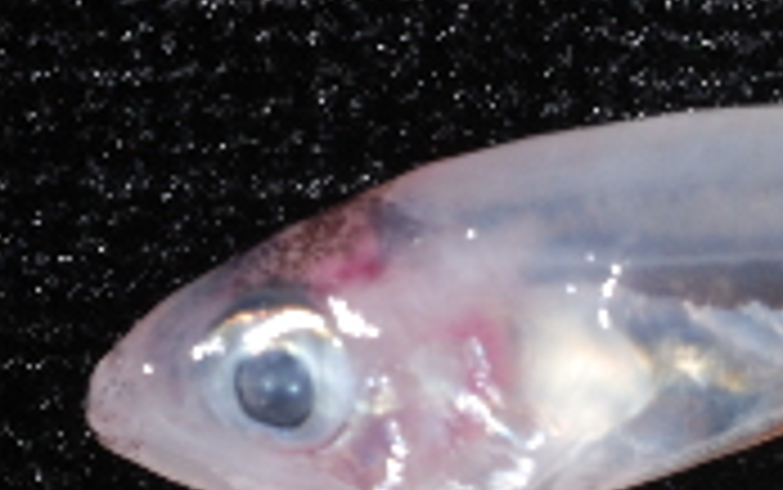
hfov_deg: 6.2
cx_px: 1141
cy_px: 602
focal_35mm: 337
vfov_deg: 3.9
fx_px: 7196
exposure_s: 1/80
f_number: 25
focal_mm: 60
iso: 200
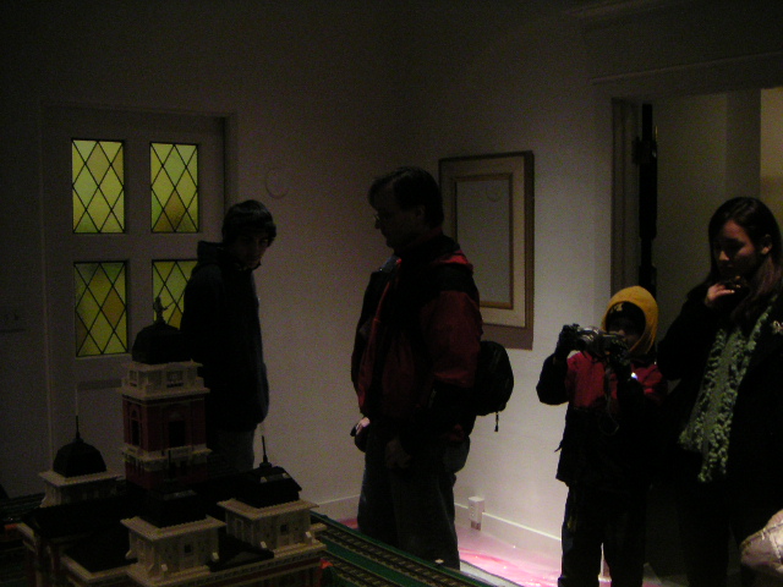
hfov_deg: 46.8
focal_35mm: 40
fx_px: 905
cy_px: 294
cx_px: 392
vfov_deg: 36.0
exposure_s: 1/30
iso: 400
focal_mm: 5.3
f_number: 2.9
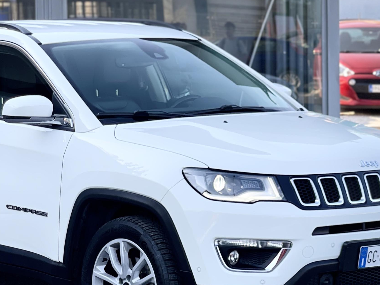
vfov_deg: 9.6
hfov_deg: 12.8
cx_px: 121
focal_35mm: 154
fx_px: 1691
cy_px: 192
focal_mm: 7.5
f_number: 2.2
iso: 20
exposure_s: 1/121
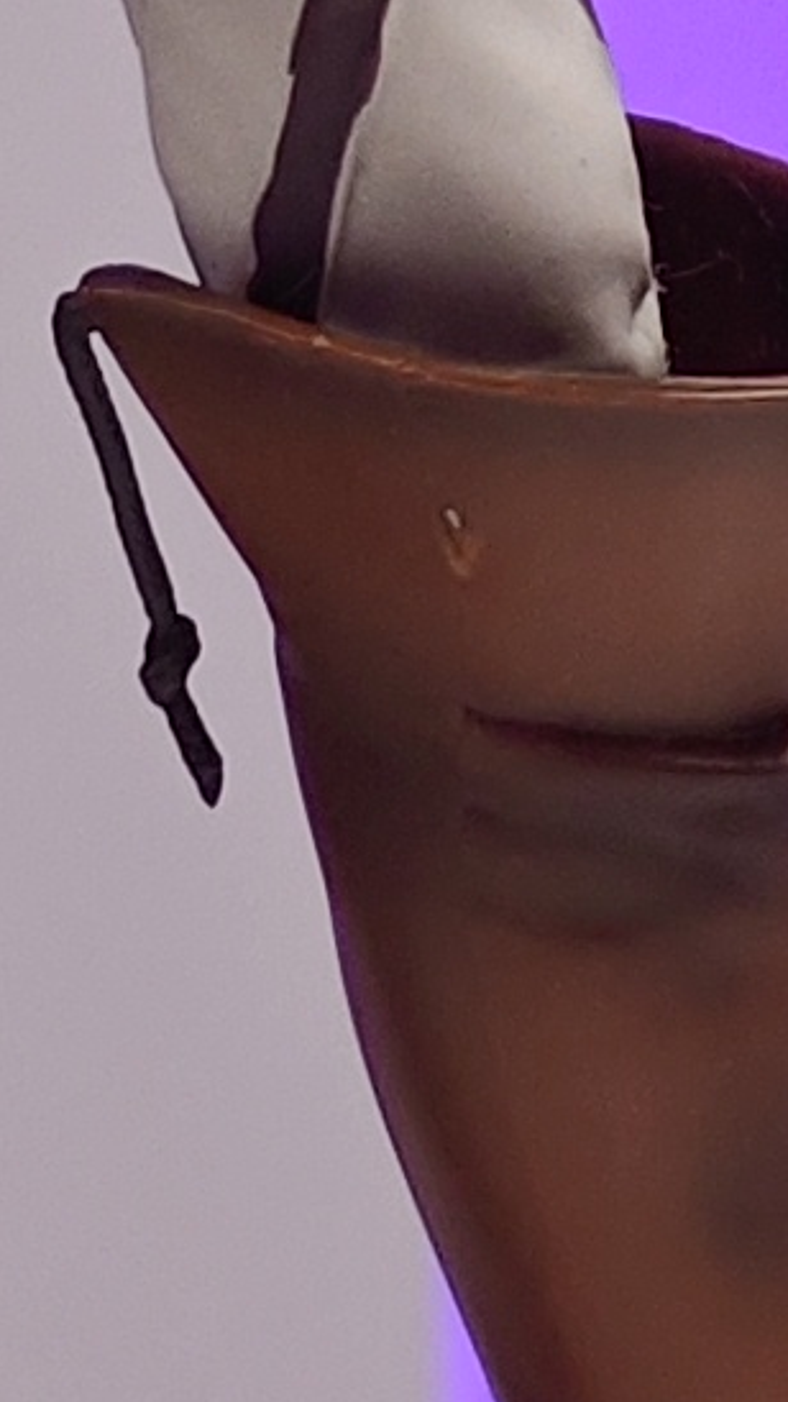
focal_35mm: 519
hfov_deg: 2.3
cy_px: -1151
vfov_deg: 4.1
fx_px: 19291
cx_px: 368
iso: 400
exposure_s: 1/16.6
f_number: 2.4
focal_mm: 7.48
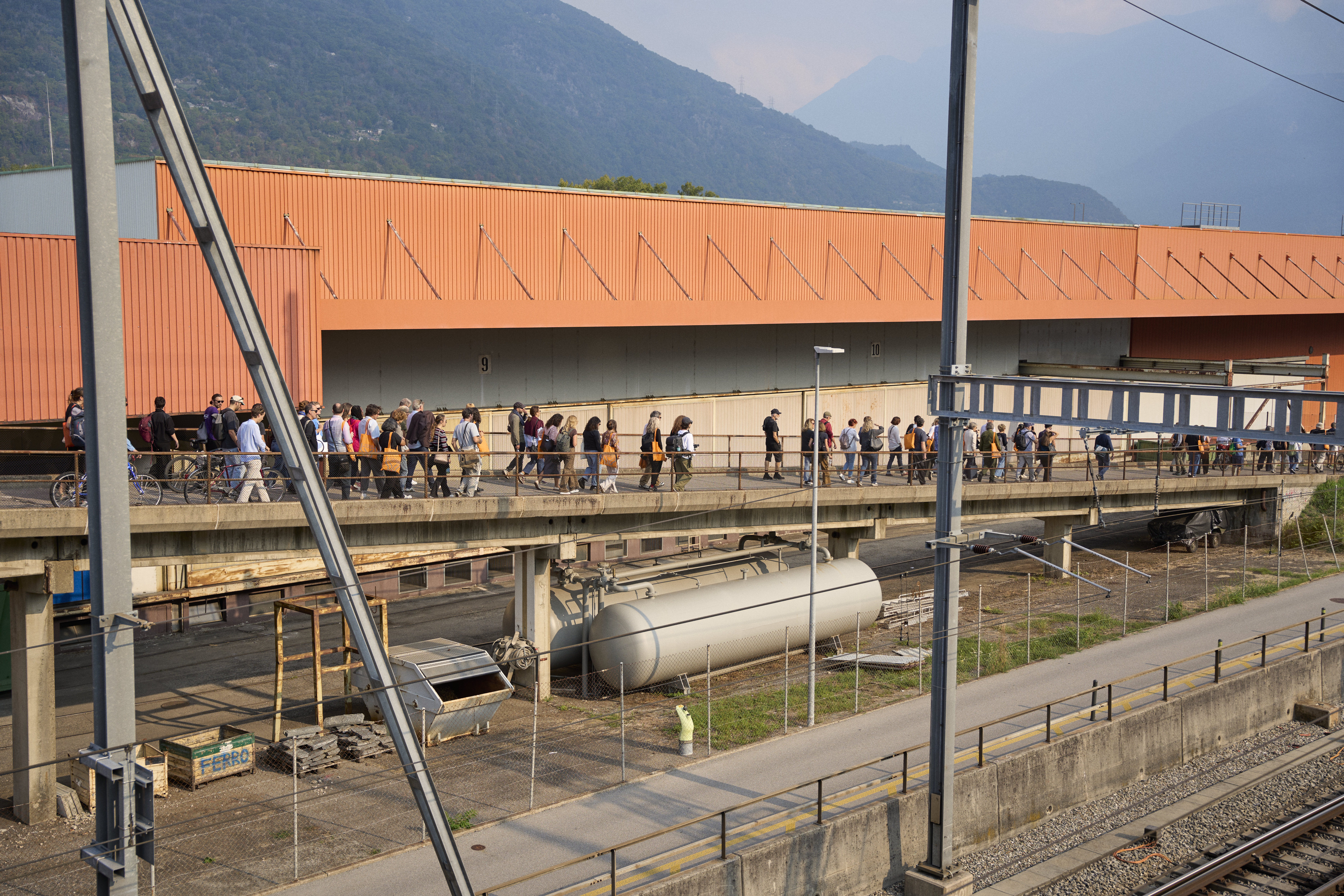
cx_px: 672
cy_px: 448
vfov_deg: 34.0
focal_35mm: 39
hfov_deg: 49.2
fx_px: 1467
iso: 100
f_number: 2.8
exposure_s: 1/1250
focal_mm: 39.3
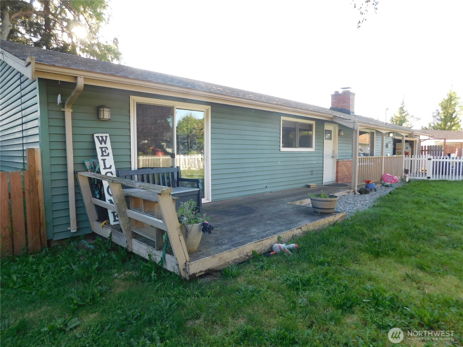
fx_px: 308
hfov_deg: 73.9
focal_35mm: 23
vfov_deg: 58.9
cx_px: 232
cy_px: 174
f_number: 3
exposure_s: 1/125
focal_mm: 4
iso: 125
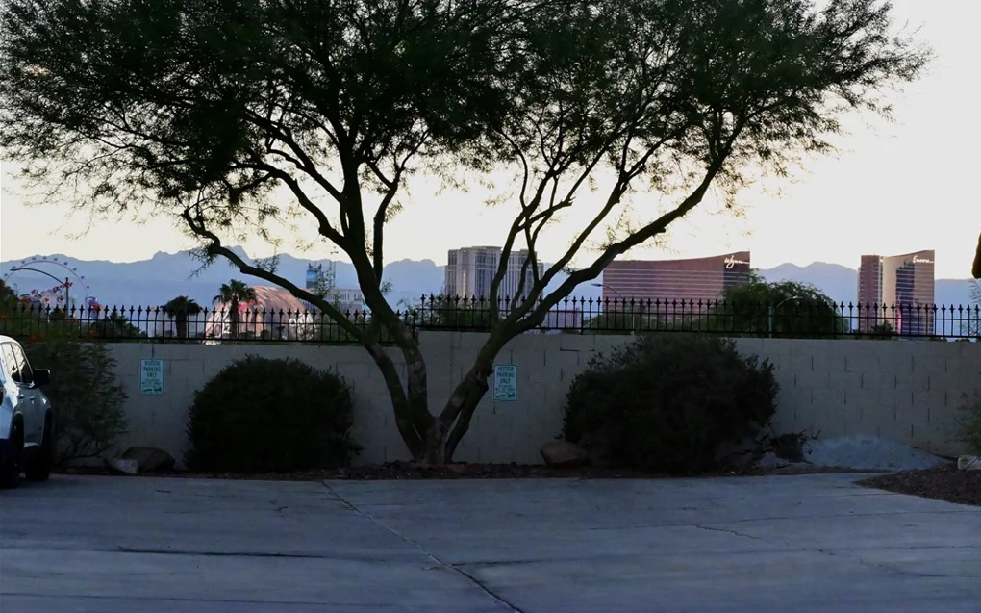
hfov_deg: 16.2
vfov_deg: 10.2
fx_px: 3448
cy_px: 310
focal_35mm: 129
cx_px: 491
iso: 16000
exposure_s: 1/1250
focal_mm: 84
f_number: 11
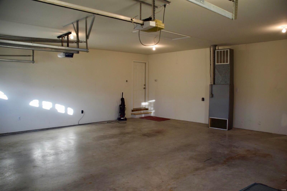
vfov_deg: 43.6
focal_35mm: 30
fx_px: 239
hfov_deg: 61.9
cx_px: 144
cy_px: 96
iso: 450
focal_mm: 20
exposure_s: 1/60
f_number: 4
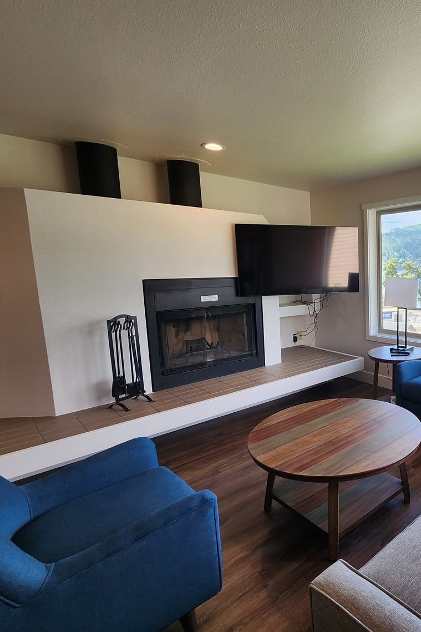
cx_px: 390
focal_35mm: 19
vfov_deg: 86.9
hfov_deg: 54.8
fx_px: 333
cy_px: 318
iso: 64
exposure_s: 1/120
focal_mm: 2.2
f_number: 2.2
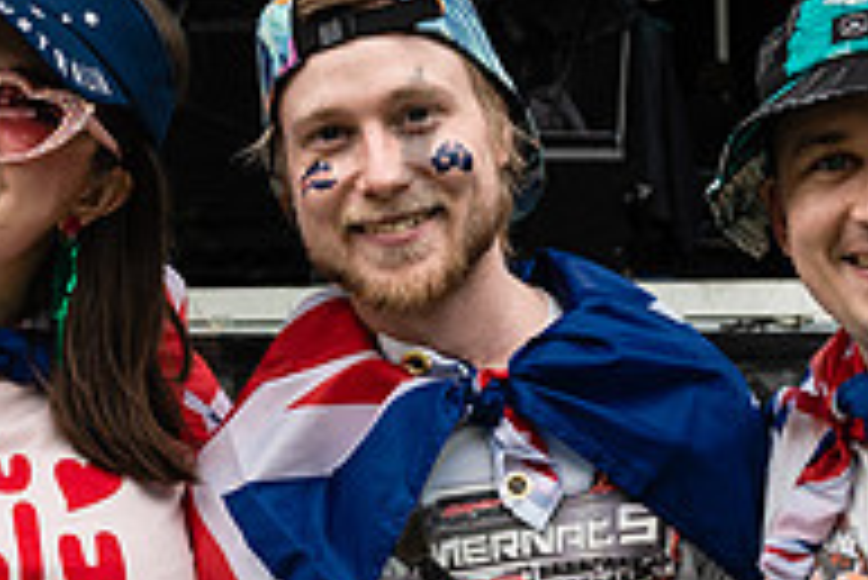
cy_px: 465
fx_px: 2799
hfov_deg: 17.6
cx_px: 400
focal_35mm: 116
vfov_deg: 11.8
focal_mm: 32
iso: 500
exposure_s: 1/800
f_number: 4
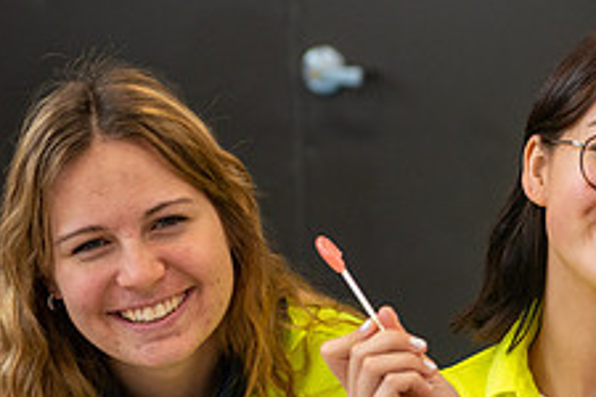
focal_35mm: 155
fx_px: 2566
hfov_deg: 13.1
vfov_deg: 8.8
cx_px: 601
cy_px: 314
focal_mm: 60
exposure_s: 1/160
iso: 640
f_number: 3.2
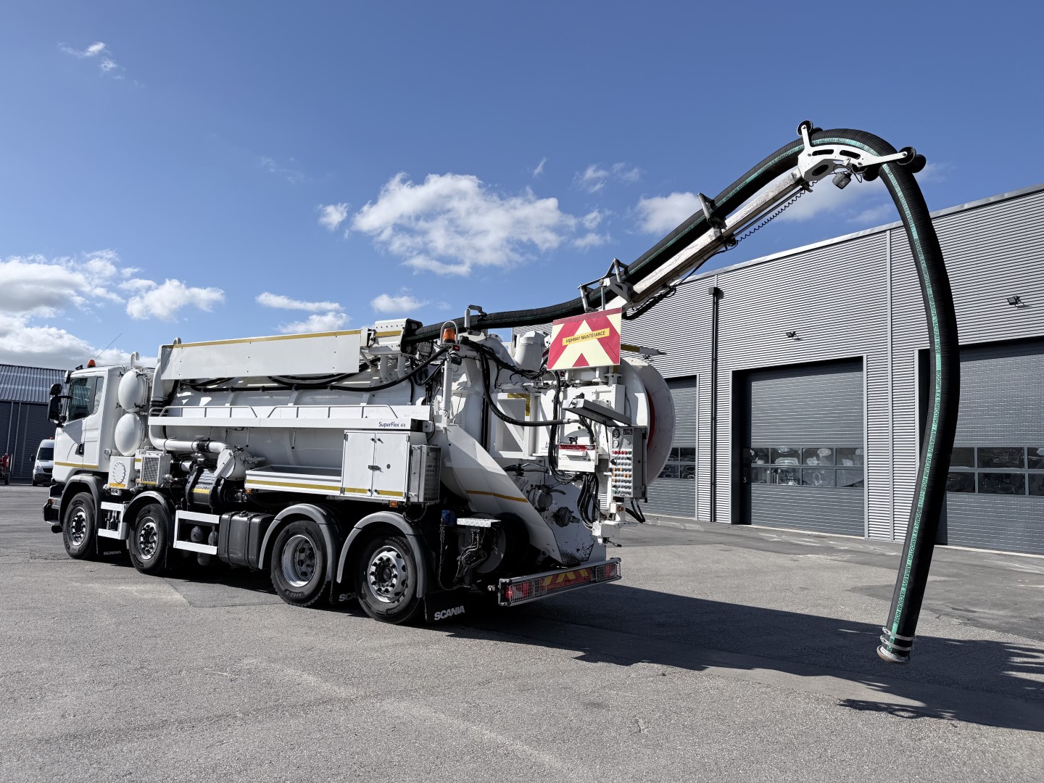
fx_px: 724
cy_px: 392
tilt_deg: +5.9
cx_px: 522
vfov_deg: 56.8
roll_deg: -3.5
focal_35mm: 24
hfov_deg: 71.6
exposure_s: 1/4405
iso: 80
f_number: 1.78
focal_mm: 6.76
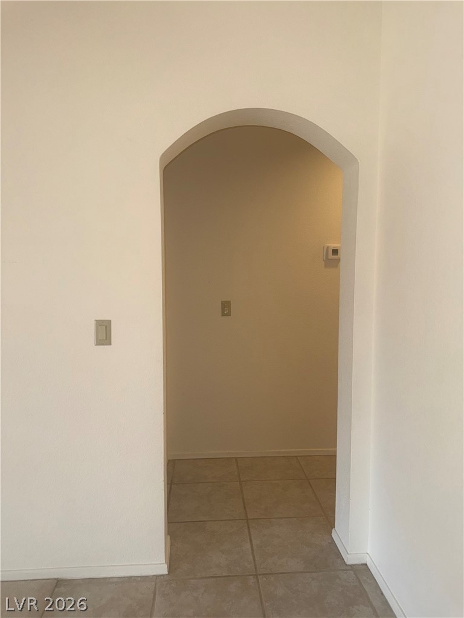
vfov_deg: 71.6
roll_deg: +0.0
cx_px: 232
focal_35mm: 24
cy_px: 309
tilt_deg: -5.1
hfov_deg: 56.8
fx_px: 429
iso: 100
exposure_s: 1/120
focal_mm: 6.76
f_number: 1.78
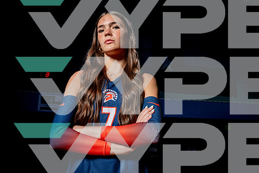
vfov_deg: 39.9
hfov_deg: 56.8
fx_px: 237
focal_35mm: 33
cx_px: 154
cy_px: 86
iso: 250
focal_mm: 26
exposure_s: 1/200
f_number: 5.6
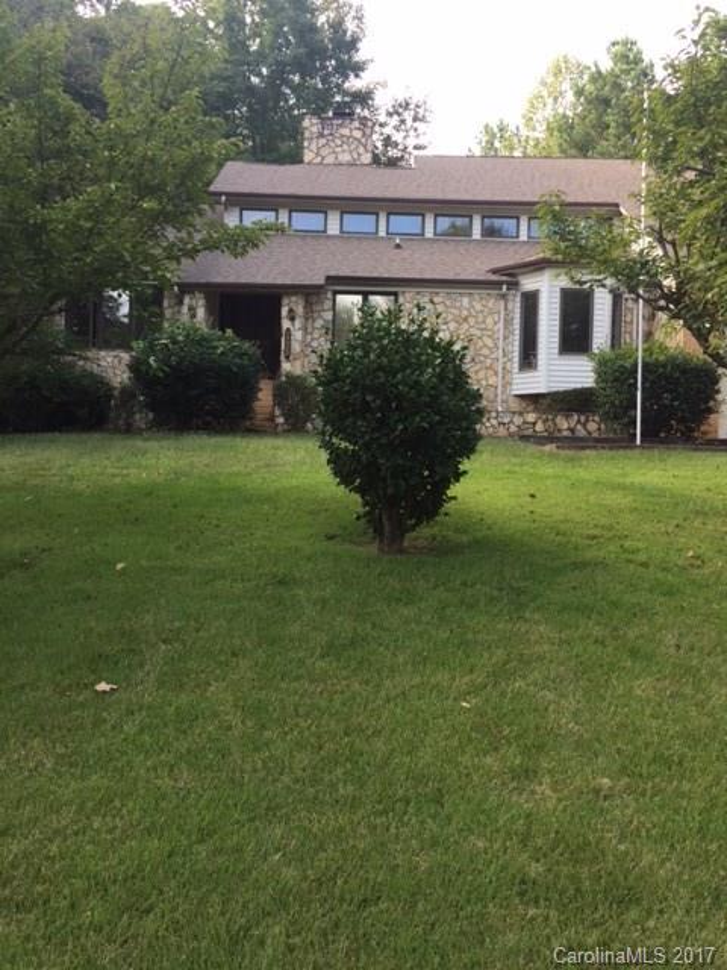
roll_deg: -3.0
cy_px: 485
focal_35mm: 29
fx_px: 812
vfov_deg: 61.7
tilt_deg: +0.3
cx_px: 364
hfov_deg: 48.2
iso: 32
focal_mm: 4.15
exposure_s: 1/173
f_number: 2.2
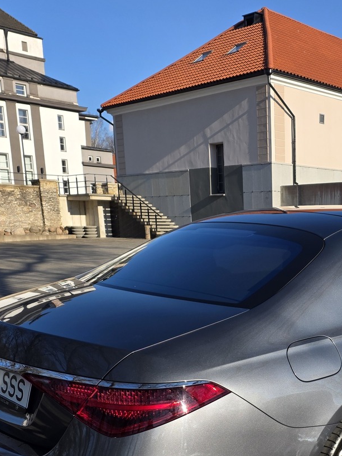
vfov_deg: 40.8
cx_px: 310
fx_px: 593
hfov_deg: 30.7
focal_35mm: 45
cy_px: 348
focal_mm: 6.25
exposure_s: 1/4889
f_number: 1.7
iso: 80
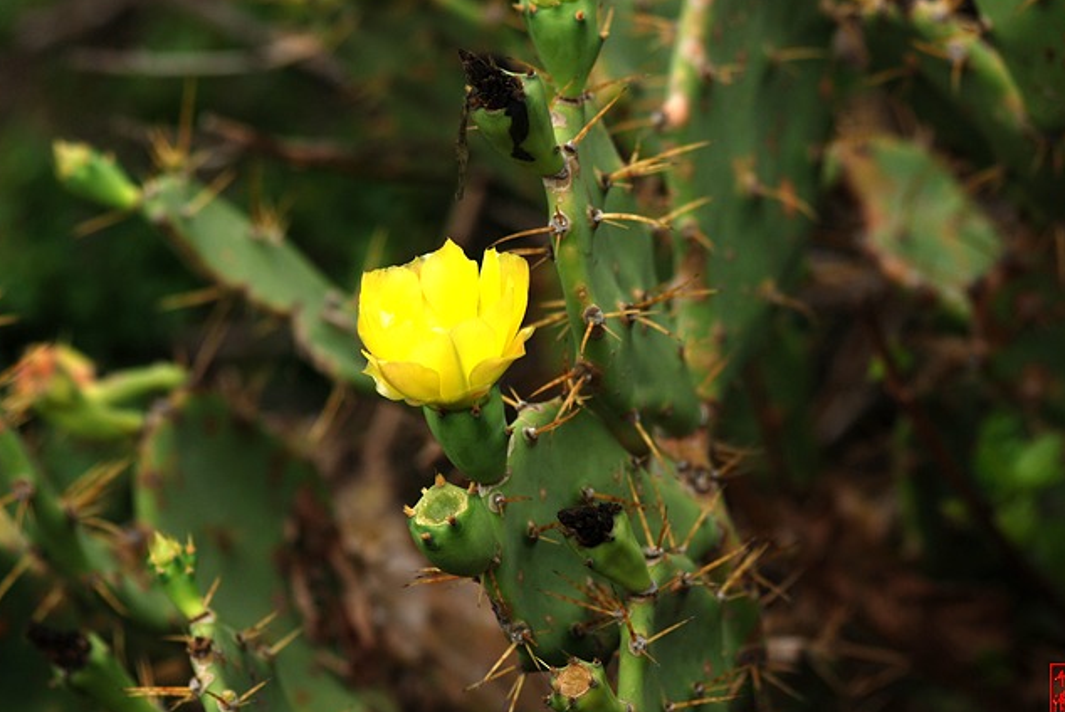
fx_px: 6619
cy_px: 344
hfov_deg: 9.2
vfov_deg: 6.2
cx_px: 536
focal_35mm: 224
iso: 200
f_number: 4
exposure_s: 1/800
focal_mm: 135
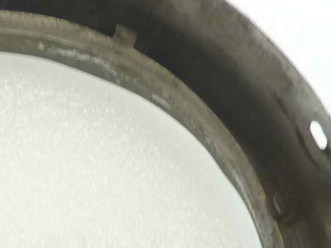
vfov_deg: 17.2
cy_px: 301
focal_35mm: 82
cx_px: 20
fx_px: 784
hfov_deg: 23.1
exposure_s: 1/15
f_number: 3.3
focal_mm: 4.1
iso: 125
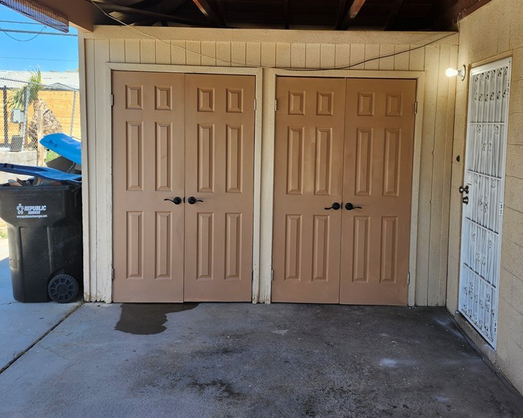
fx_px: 511
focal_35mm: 33
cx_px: 306
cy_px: 172
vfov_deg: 44.3
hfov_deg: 54.0
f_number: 1.8
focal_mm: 5.54
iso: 25
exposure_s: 1/314
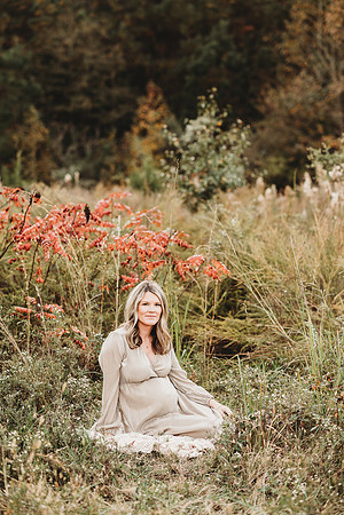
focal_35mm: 85
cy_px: 258
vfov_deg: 23.9
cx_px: 172
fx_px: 1218
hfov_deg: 16.1
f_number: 2.2
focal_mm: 85
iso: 200
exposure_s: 1/320
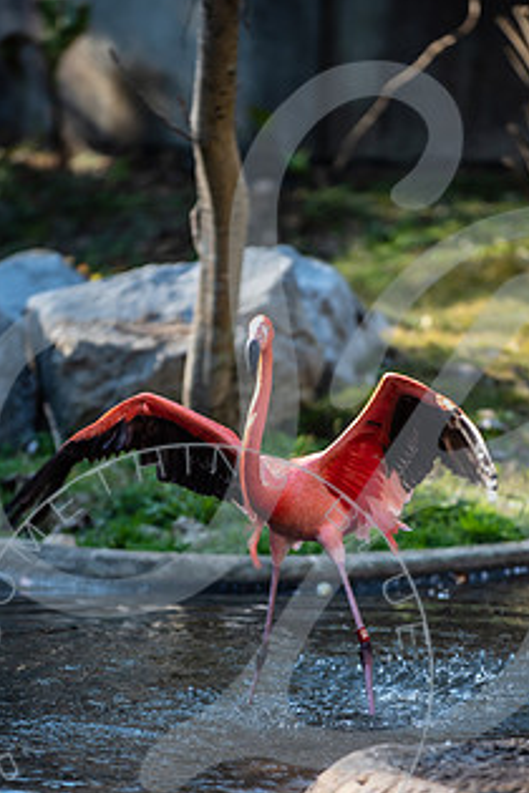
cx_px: 312
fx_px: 6303
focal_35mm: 286
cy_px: 486
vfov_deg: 7.2
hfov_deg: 4.8
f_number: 2.8
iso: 200
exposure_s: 1/400
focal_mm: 200
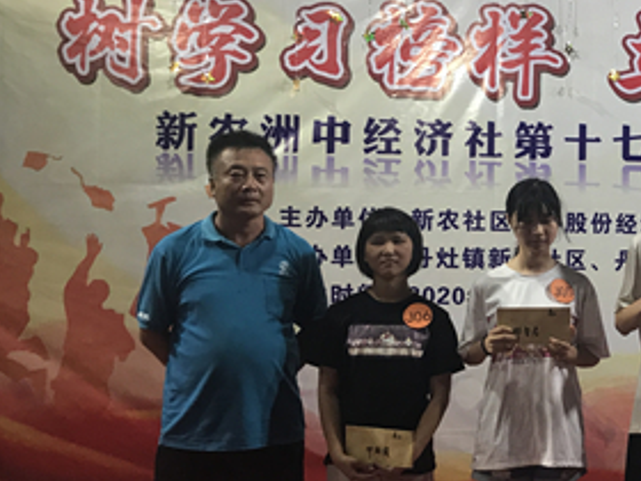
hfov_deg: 29.5
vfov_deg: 24.4
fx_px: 1111
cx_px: 678
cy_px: 257
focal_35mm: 60
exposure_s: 1/20
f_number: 1.8
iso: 40
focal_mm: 3.99
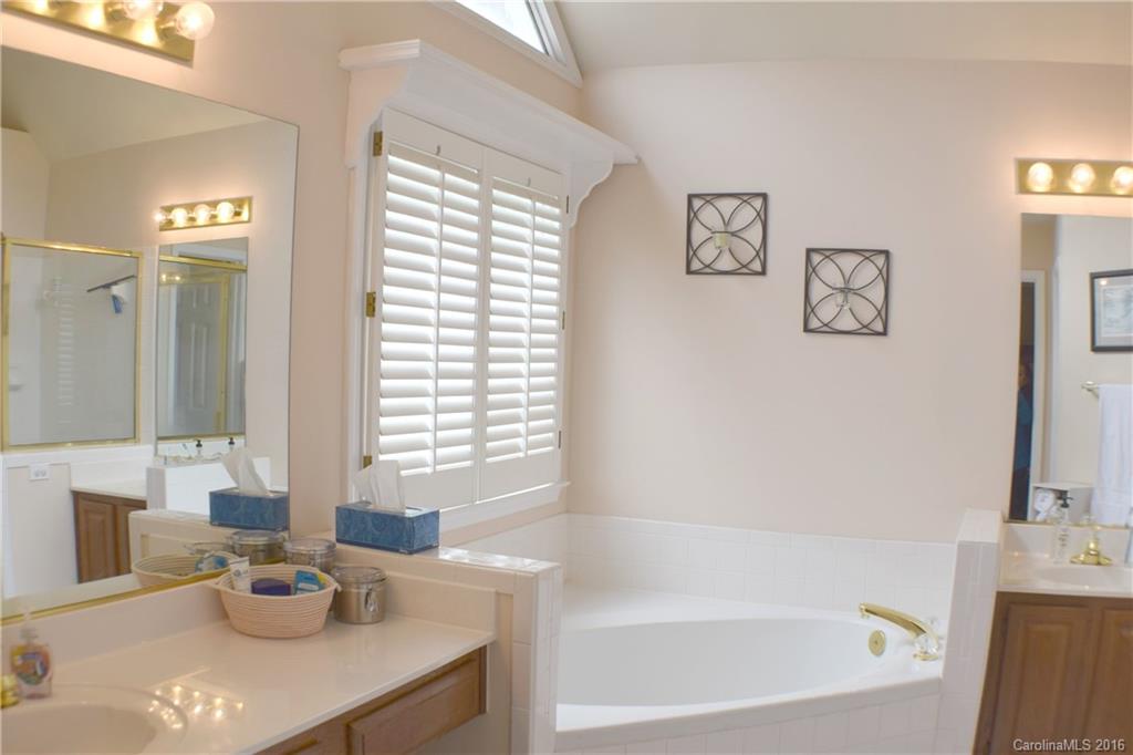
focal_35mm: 45
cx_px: 566
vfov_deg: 29.8
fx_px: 1416
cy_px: 378
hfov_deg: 43.6
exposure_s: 1/160
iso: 200
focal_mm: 30
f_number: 5.6
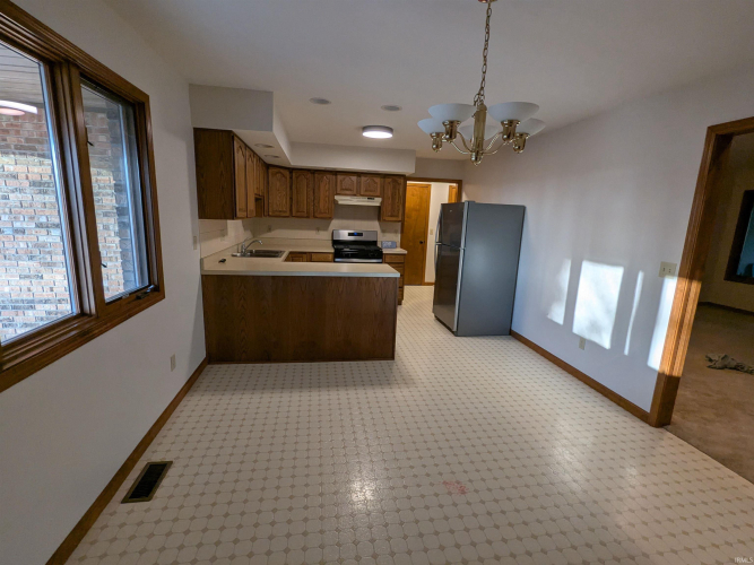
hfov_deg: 94.5
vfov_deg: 78.1
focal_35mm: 16
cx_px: 377
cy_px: 282
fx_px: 348
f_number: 2.2
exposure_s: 1/120
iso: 147
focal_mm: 2.35
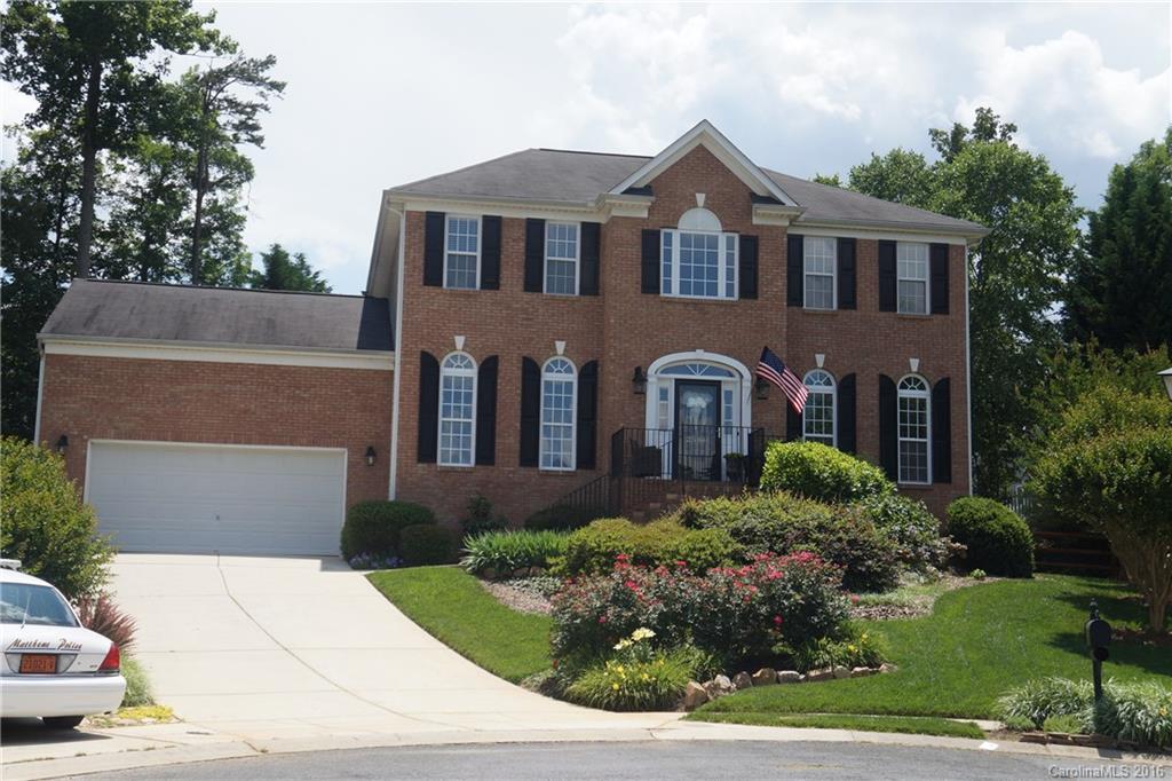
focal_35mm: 48
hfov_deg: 41.1
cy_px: 390
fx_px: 1562
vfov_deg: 28.1
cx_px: 586
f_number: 4
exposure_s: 1/2000
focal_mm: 32
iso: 200
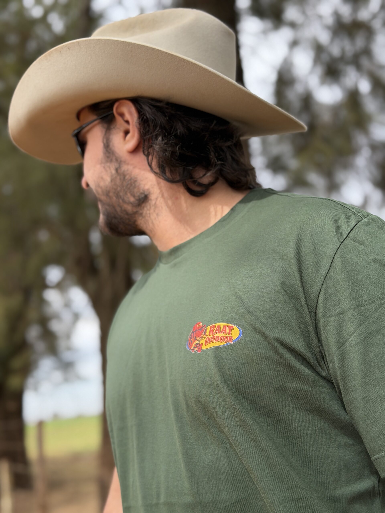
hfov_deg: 30.3
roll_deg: +6.4
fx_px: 712
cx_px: 192
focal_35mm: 48
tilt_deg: +10.7
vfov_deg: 39.7
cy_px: 256
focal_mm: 6.76
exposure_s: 1/1543
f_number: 1.78
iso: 100
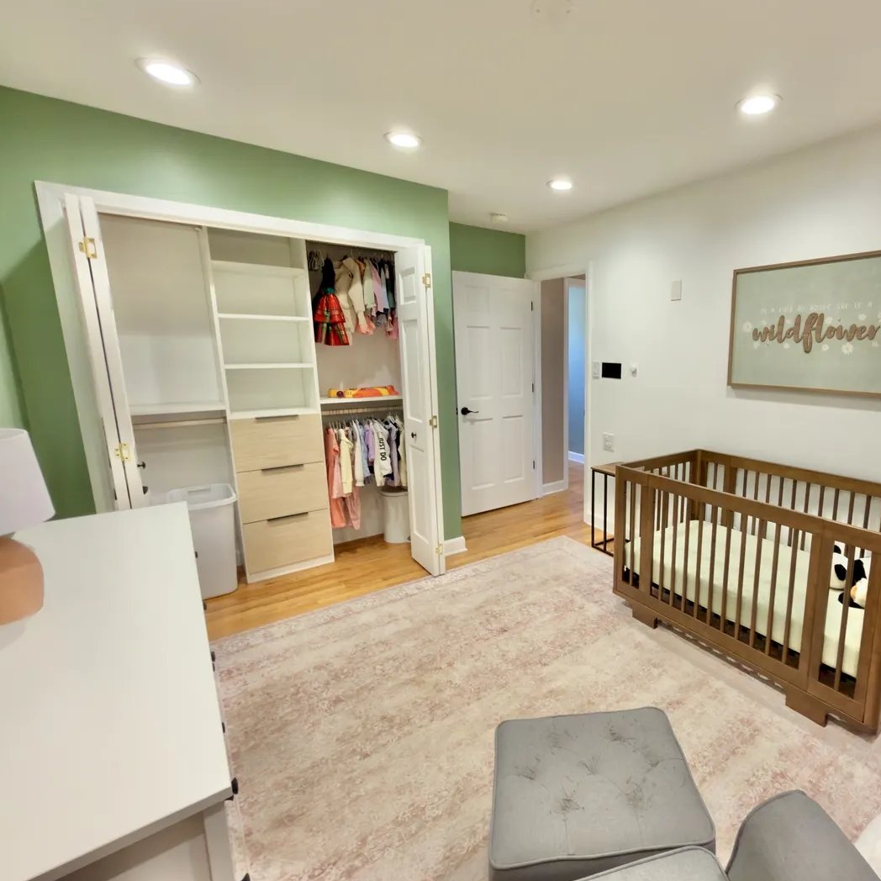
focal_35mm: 17
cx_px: 578
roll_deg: -0.4
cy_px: 435
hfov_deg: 81.5
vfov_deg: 84.0
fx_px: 490
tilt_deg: -9.3
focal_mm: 2.22
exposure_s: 1/30
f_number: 2.2
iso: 80
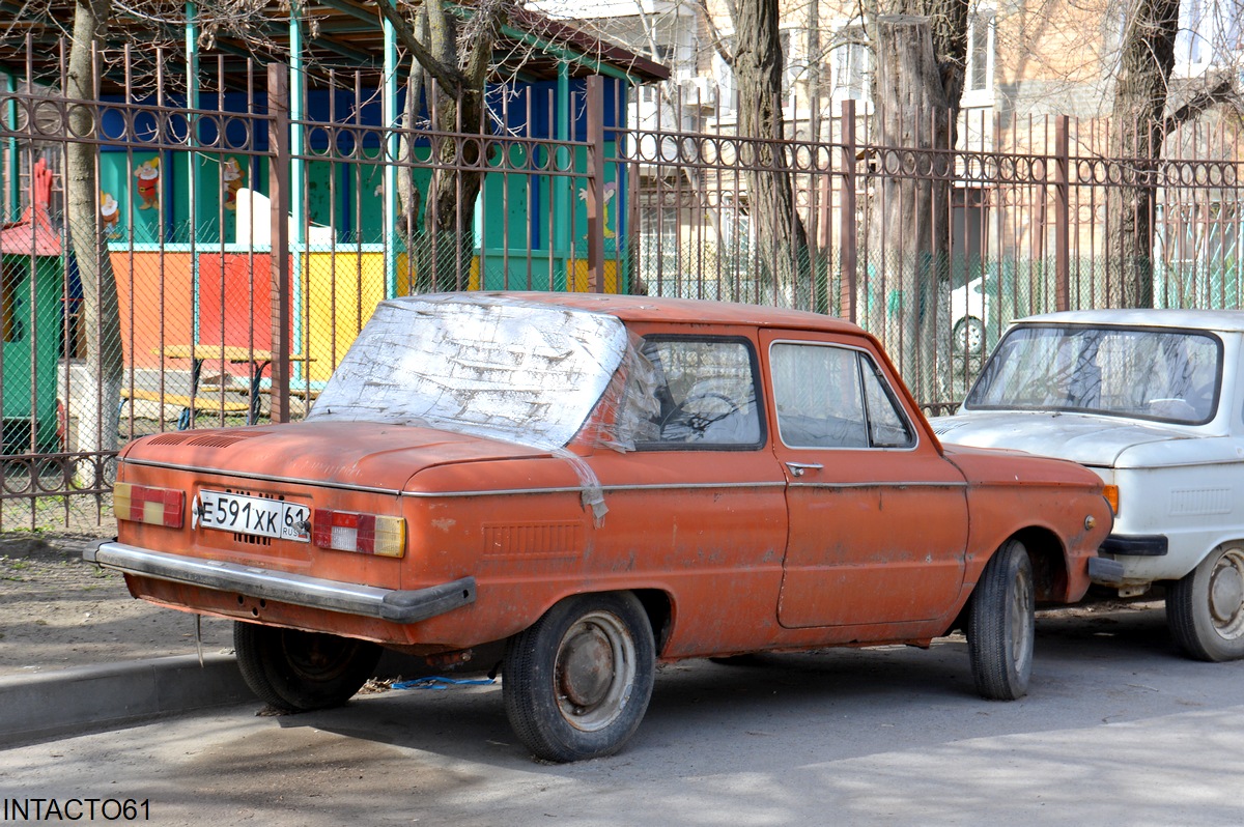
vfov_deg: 17.5
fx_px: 2693
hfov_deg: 26.0
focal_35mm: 78
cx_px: 622
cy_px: 414
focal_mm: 52
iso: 200
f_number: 7.1
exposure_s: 1/200
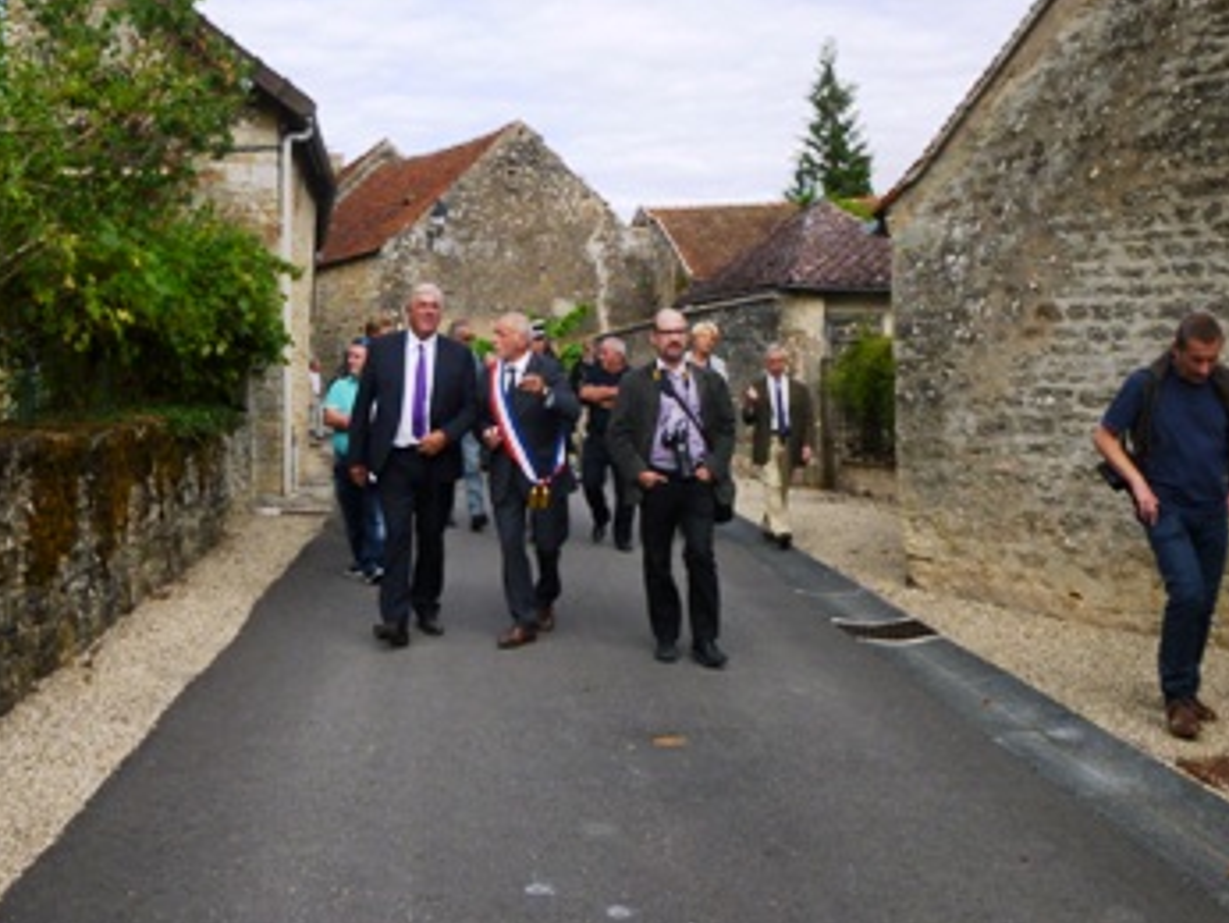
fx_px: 1563
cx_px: 526
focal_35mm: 44
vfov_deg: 32.9
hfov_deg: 42.8
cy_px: 408
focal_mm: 6
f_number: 3.5
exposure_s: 1/500
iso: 100
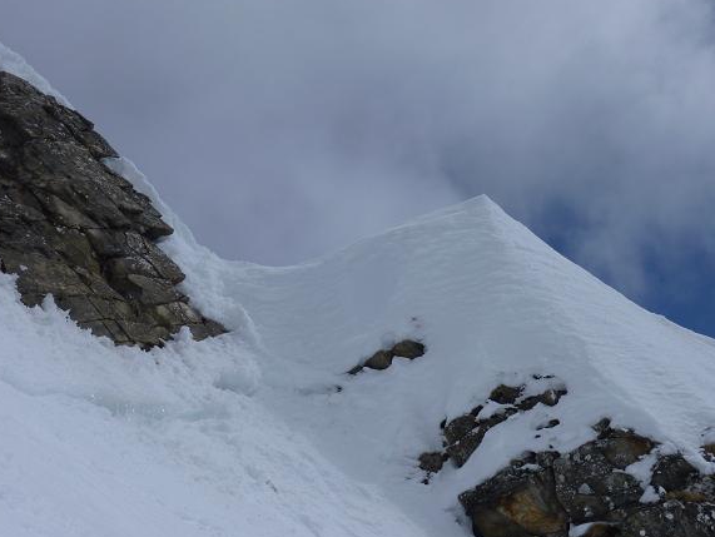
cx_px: 352
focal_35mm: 48
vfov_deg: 30.3
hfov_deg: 39.6
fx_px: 992
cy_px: 270
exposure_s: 1/250
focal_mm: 7.6
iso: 80
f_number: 13
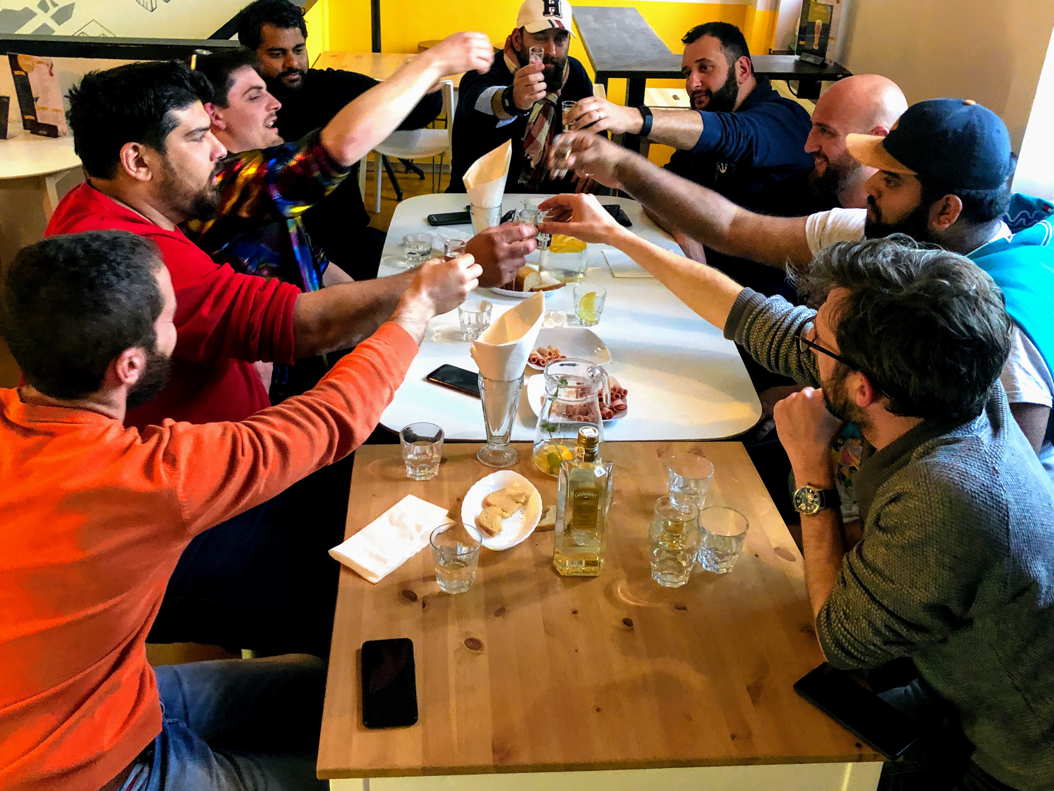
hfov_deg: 55.3
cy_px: 351
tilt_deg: -25.0
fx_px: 1005
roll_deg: -1.6
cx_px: 498
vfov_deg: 42.9
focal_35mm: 33
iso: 80
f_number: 1.8
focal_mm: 4
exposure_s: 1/6
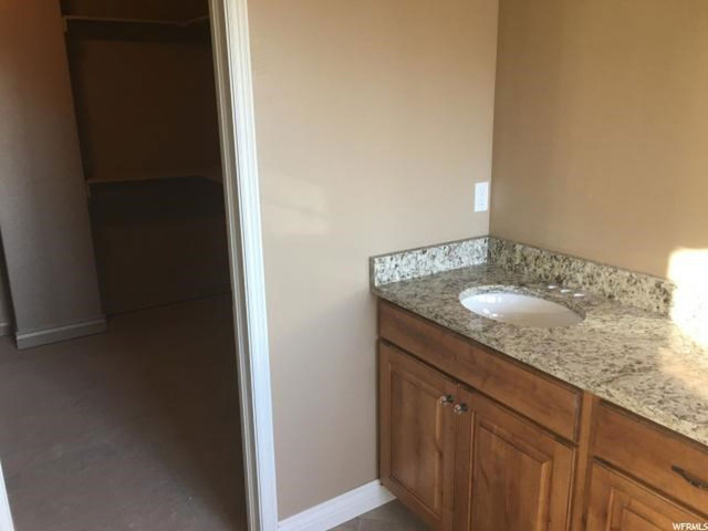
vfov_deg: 48.2
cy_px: 266
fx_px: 593
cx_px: 354
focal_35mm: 29
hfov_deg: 61.7
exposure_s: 1/15
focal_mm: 4.15
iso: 32
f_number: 2.2
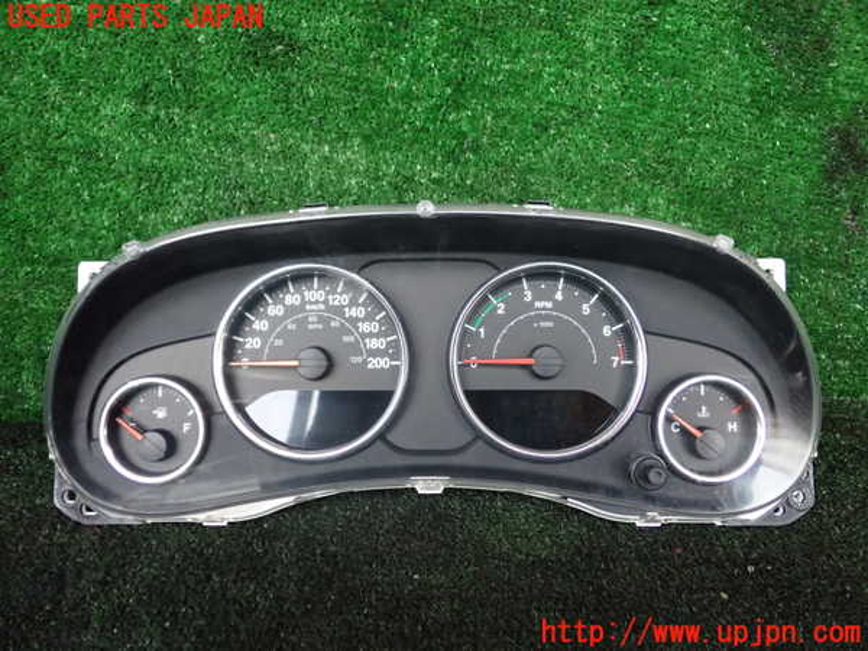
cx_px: 434
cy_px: 326
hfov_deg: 60.0
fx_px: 752
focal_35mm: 30
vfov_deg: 46.8
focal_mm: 5.4
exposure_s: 1/30
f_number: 2.3
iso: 640
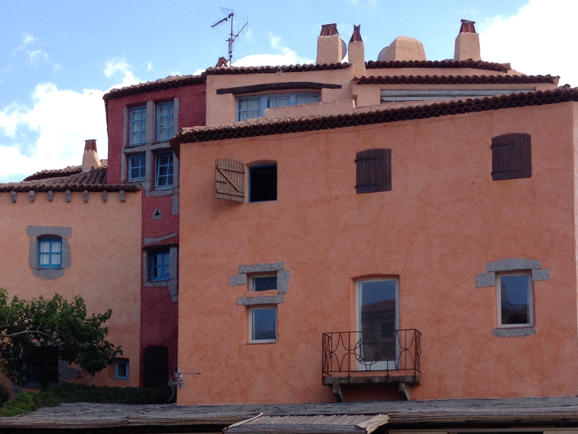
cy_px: 365
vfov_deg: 19.6
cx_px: 246
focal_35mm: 74
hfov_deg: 26.3
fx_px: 1236
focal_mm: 4.28
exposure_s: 1/863
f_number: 2.4
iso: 50
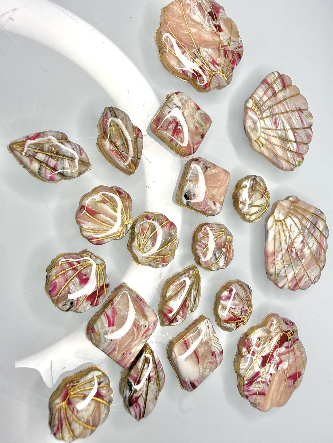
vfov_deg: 71.6
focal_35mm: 24
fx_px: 308
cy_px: 222
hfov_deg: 56.8
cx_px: 166
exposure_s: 1/120
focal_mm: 2.22
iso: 64
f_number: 2.2
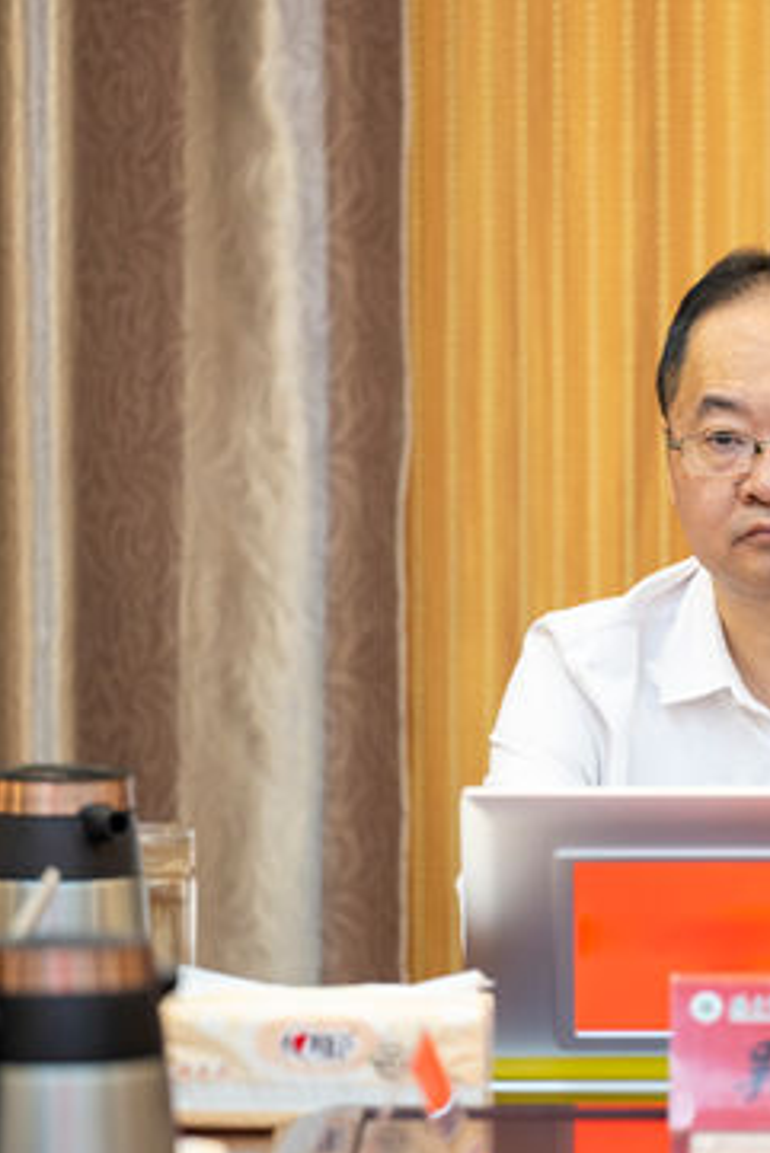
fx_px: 10641
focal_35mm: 332
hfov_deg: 4.1
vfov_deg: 6.2
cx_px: 821
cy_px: 607
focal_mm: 200
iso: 1000
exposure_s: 1/125
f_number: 3.2
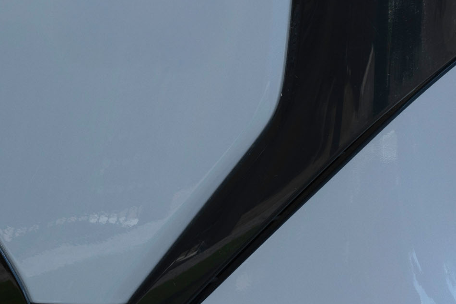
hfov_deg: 10.8
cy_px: -63
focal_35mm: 188
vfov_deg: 7.2
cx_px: 461
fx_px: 2381
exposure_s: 1/160
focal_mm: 51
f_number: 9
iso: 250
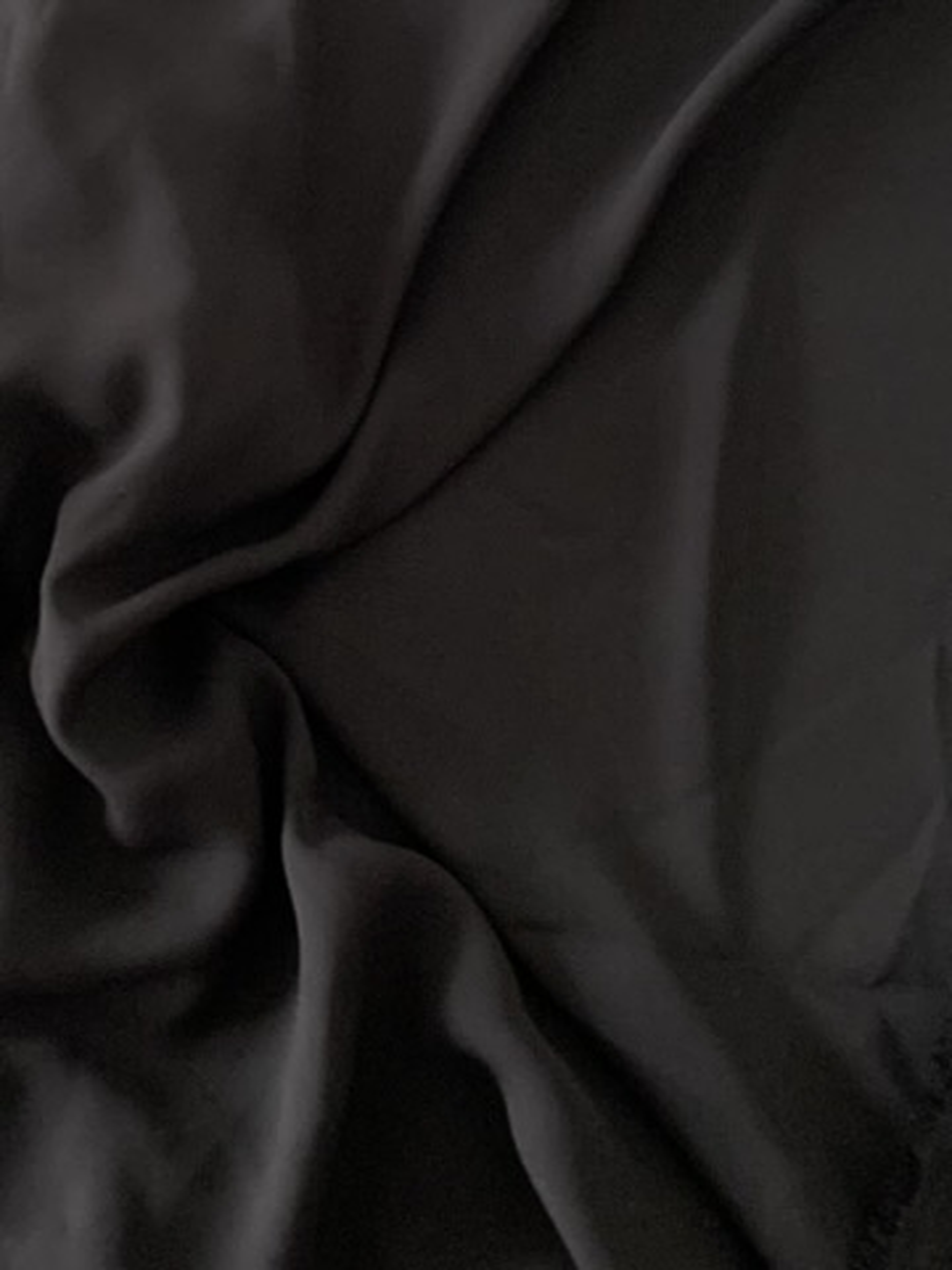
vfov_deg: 67.3
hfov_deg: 53.1
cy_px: 635
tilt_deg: -76.6
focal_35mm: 26
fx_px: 953
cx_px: 476
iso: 400
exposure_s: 1/40
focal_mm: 4.25
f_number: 1.8
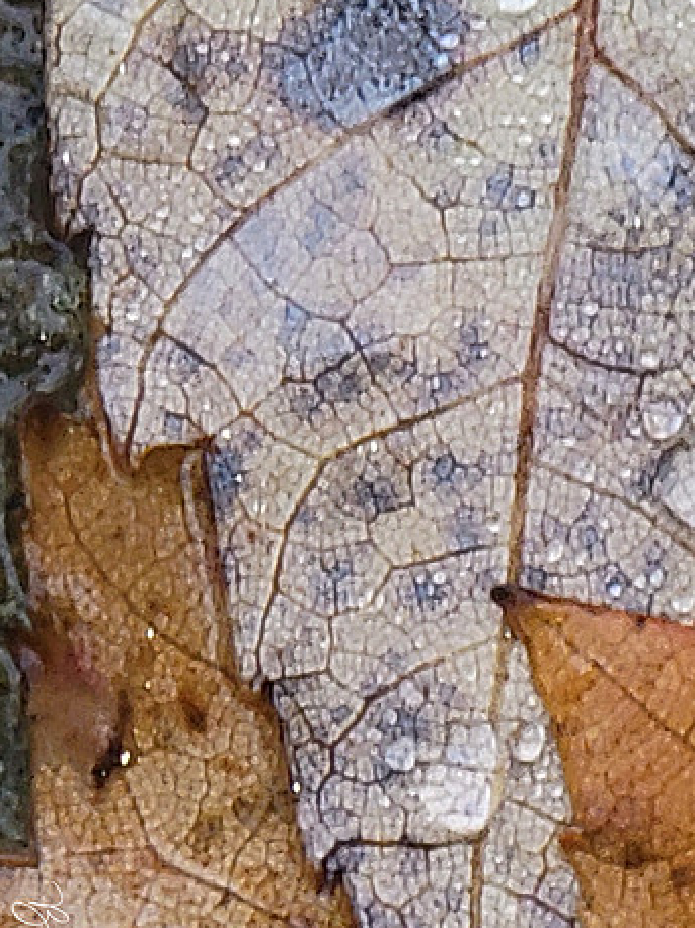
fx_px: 8146
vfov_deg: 6.5
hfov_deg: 4.9
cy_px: 492
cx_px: 422
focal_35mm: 304
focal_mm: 30.6
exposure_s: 1/40
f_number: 4.9
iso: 64
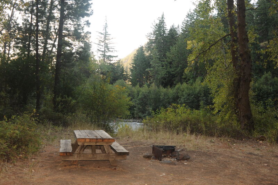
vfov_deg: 37.8
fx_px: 270
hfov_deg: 54.5
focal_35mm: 35
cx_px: 139
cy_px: 92
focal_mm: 35
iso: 500
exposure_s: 1/100
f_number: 5.6
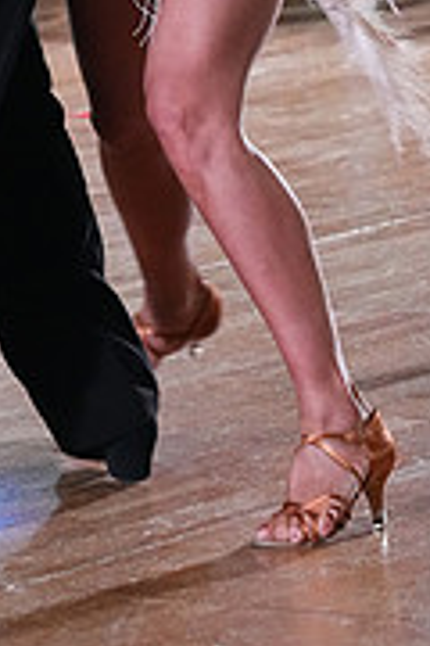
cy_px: -341
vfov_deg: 3.9
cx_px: 163
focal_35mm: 521
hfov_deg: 2.6
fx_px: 9334
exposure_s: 1/400
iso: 8000
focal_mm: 162
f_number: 5.6
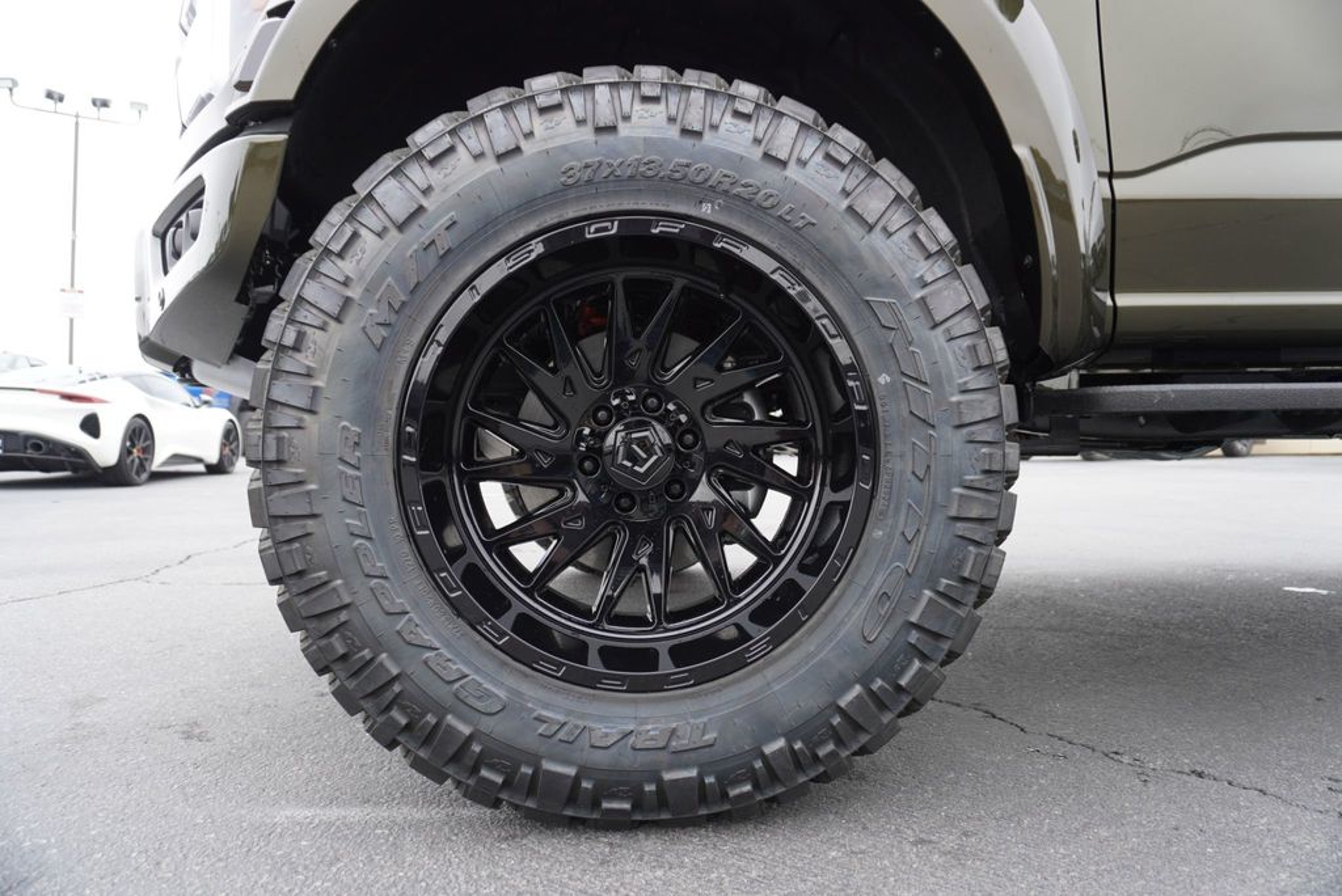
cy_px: 448
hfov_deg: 73.7
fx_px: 895
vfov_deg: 53.2
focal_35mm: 24
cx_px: 671
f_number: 4
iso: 160
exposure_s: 1/60
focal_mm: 16
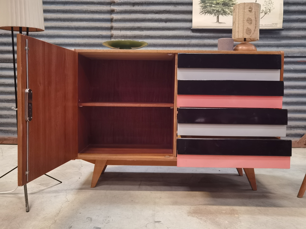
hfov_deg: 54.0
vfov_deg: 41.8
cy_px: 114
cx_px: 153
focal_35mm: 34
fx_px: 301
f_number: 1.9
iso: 640
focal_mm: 6.71
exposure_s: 1/33.3
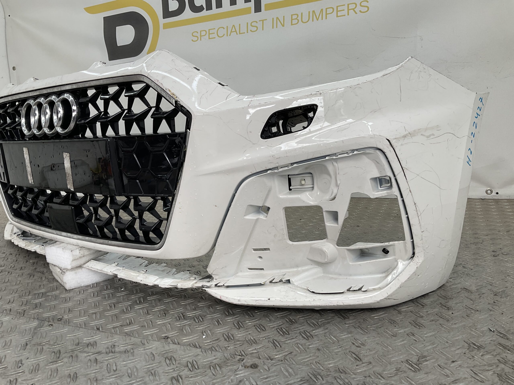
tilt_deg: -12.7
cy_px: 192
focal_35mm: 29
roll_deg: +4.2
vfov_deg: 48.2
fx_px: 431
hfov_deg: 61.7
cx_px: 257
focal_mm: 3
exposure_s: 1/182
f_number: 1.8
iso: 16
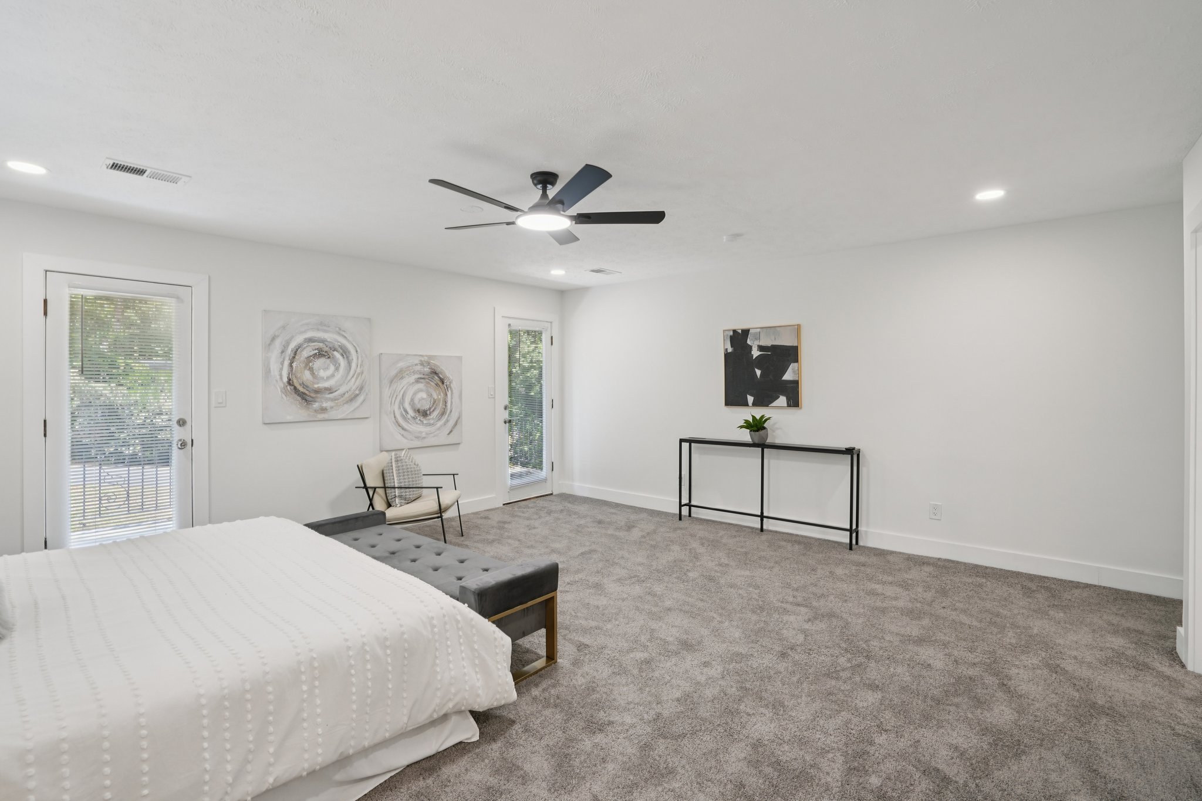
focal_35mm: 16
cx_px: 601
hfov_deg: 96.7
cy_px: 400
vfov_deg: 73.7
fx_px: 534
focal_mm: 16
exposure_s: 1/13
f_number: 8
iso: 400
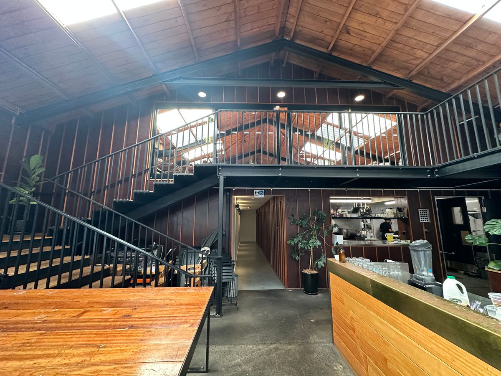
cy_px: 188
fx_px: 203
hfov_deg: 102.1
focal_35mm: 14
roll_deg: -0.3
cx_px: 250
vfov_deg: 85.7
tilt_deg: +9.2
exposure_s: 1/96
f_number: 2.2
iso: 320
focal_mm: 2.22
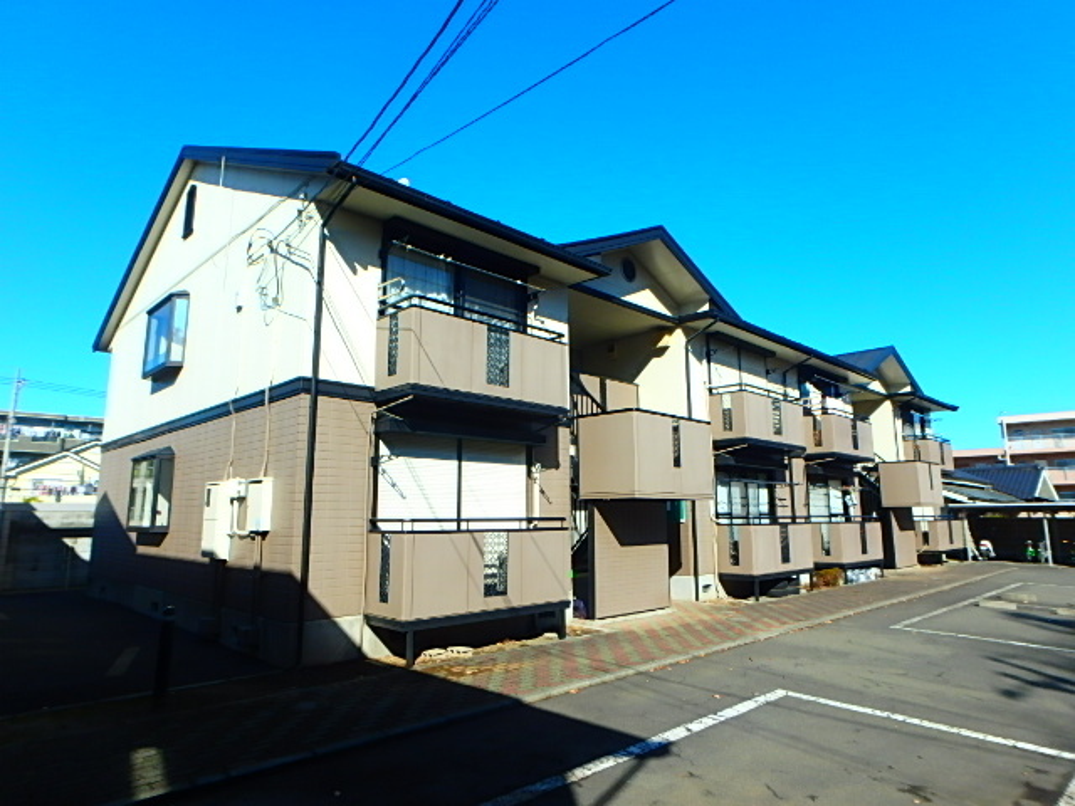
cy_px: 403
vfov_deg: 63.4
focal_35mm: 21
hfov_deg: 79.0
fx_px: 652
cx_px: 538
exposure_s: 1/320
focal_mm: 3.7
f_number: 6
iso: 125
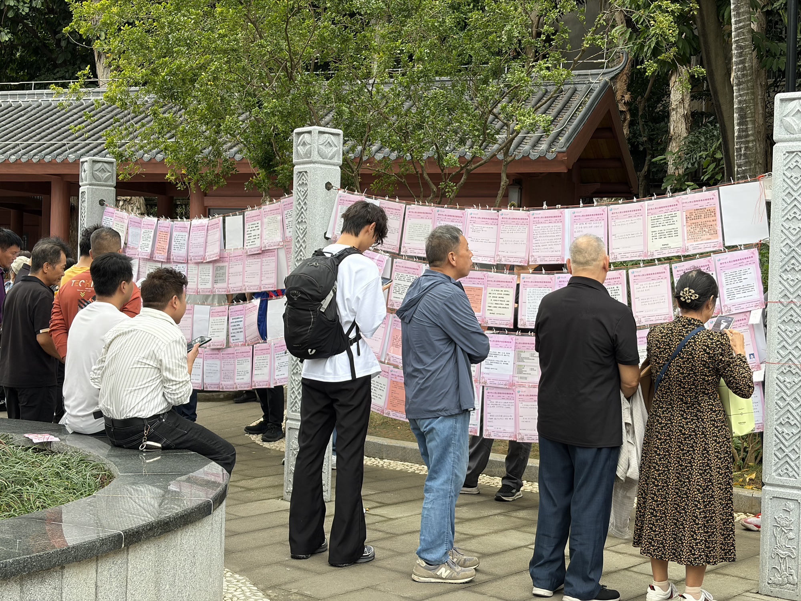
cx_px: 400
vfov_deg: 28.0
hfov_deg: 36.8
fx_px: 1203
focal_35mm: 52
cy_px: 300
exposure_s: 1/190
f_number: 1.6
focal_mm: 5.96
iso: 32
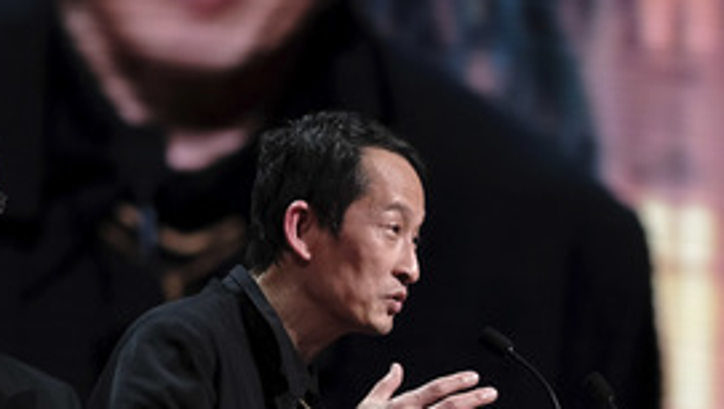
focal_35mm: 235
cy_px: 388
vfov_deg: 5.2
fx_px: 4515
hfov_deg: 9.2
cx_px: 204
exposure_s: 1/400
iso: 1600
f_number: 2
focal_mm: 90
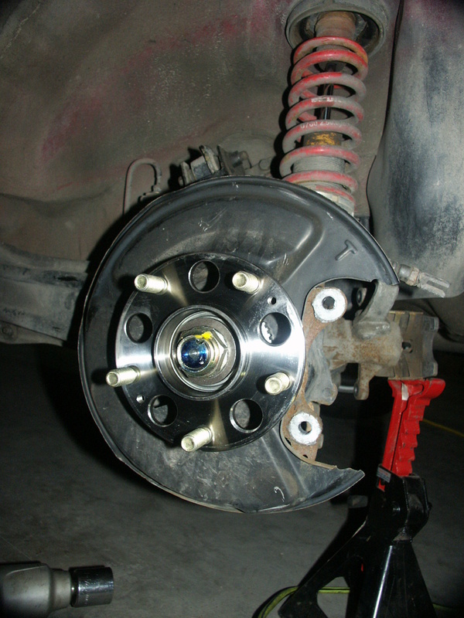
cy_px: 309
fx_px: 518
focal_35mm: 29
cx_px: 232
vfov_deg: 61.7
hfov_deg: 48.2
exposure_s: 1/45
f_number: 2.8
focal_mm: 7.59
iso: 200
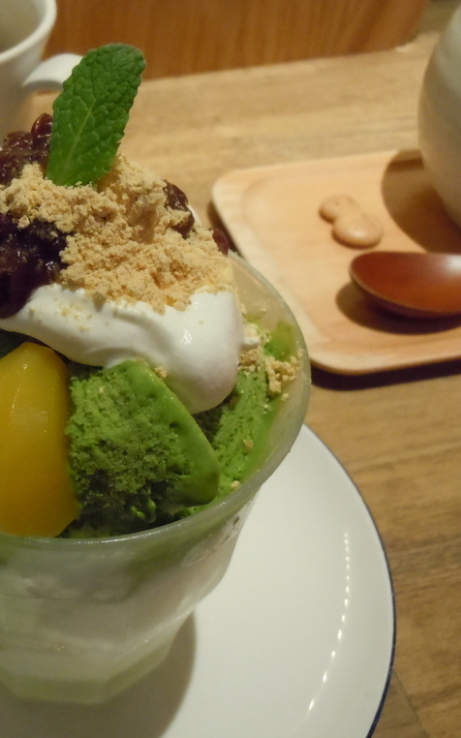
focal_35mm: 47
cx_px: 50
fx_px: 945
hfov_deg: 26.5
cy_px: 367
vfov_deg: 42.7
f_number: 4
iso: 800
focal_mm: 5.9
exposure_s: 1/30
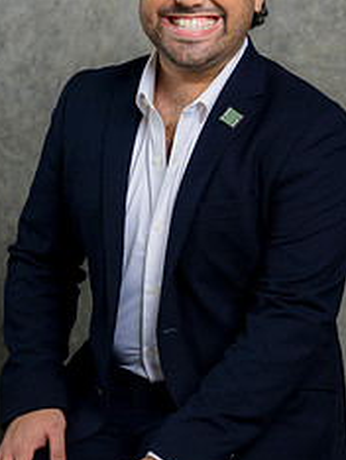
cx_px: 173
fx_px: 2089
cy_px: 236
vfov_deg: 12.6
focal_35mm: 157
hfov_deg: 9.5
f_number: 5
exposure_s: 1/200
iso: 125
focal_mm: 85
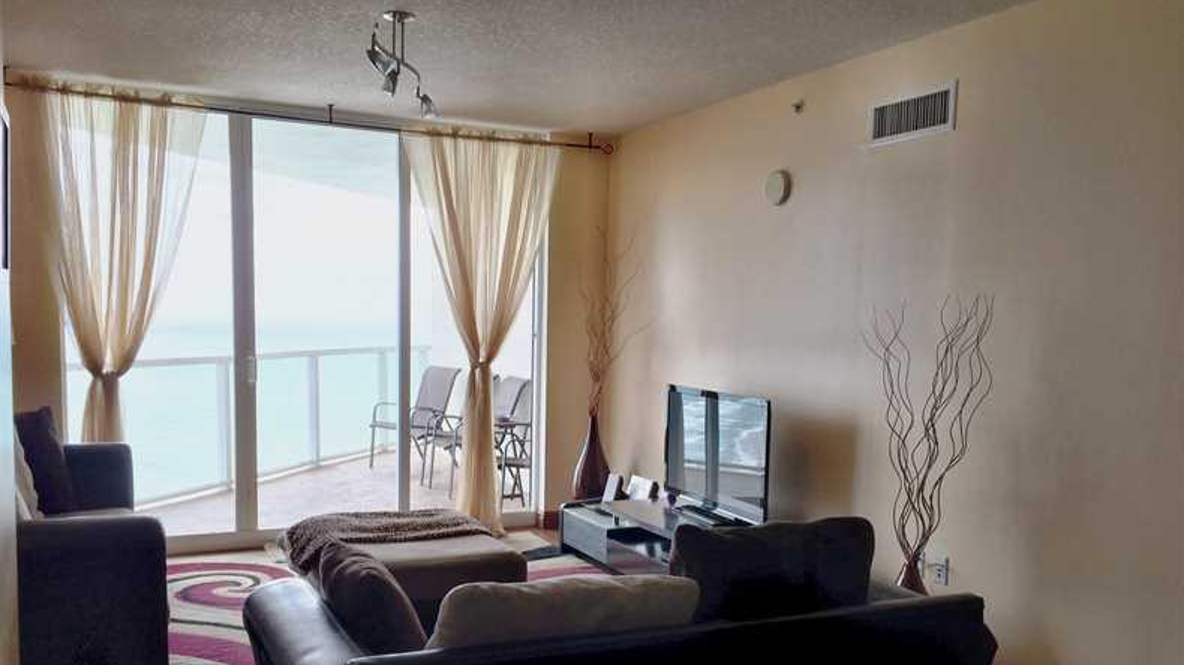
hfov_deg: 61.0
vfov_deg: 36.4
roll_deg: -0.6
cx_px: 588
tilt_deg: -5.2
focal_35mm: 32
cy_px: 424
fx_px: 1004
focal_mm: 4.15
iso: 40
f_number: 2.2
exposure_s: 1/120
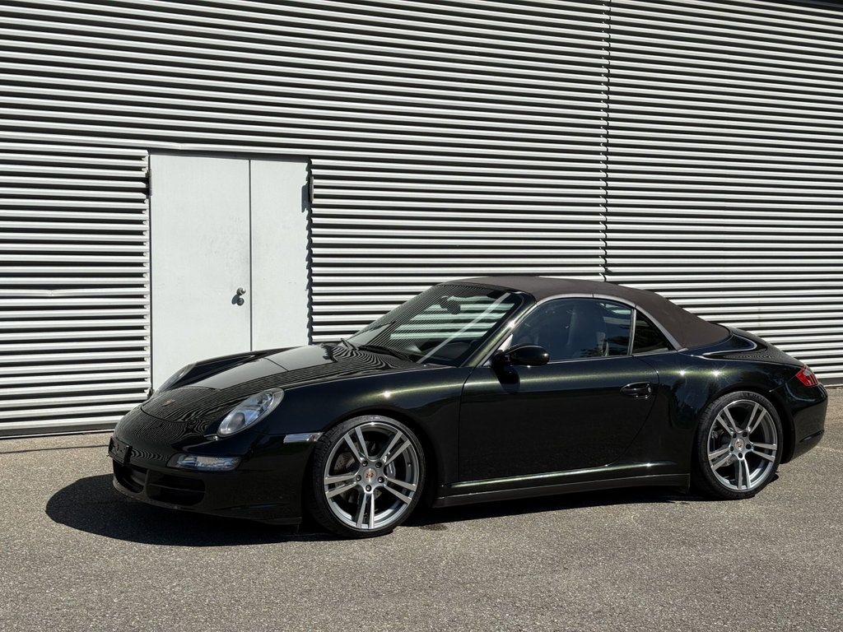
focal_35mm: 48
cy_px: 316
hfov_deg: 39.7
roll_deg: -0.7
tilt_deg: -2.7
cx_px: 422
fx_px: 1169
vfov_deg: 30.3
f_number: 1.78
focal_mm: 6.76
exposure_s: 1/5208
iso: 64
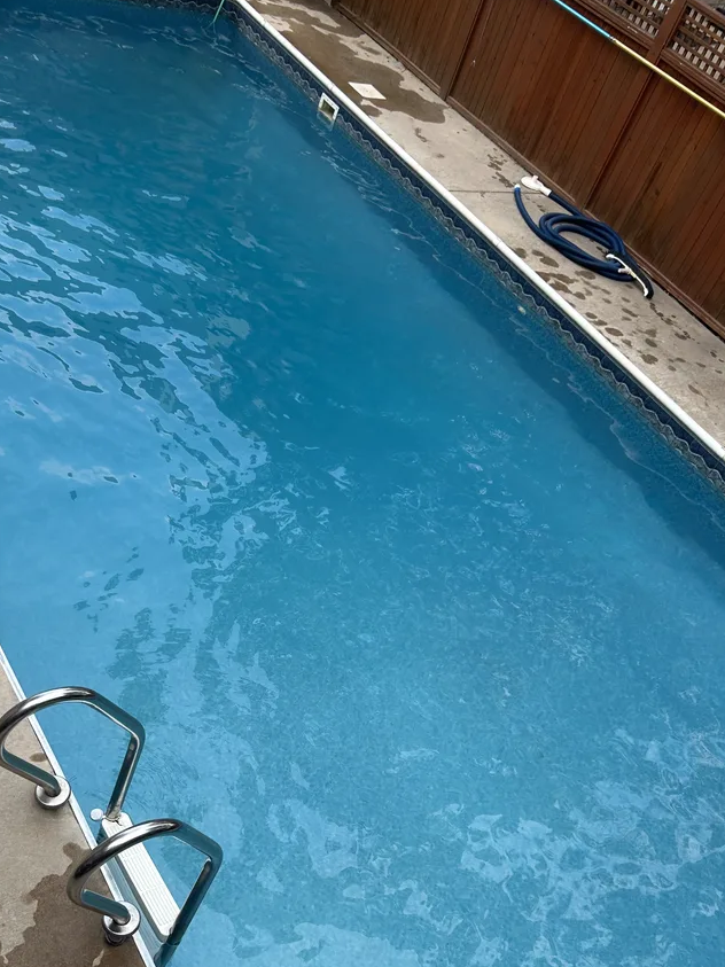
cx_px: 304
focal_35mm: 37
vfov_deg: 49.5
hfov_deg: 38.6
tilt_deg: -44.6
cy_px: 625
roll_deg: -23.6
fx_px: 1034
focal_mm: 5.7
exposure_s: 1/121
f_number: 1.5
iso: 32
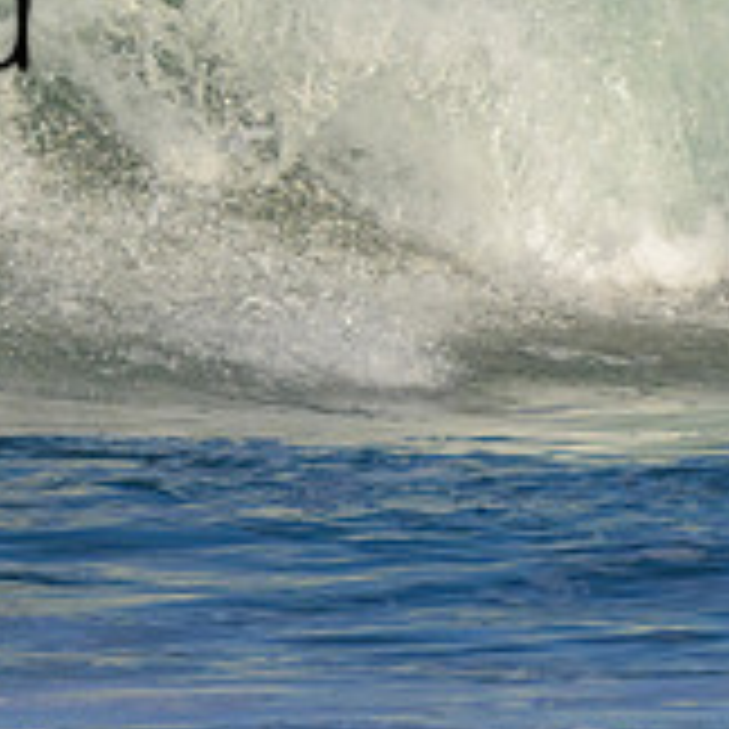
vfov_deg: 0.6
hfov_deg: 0.6
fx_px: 66142
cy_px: -51
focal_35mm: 2776
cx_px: -538
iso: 1600
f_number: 11
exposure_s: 1/3200
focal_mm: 850
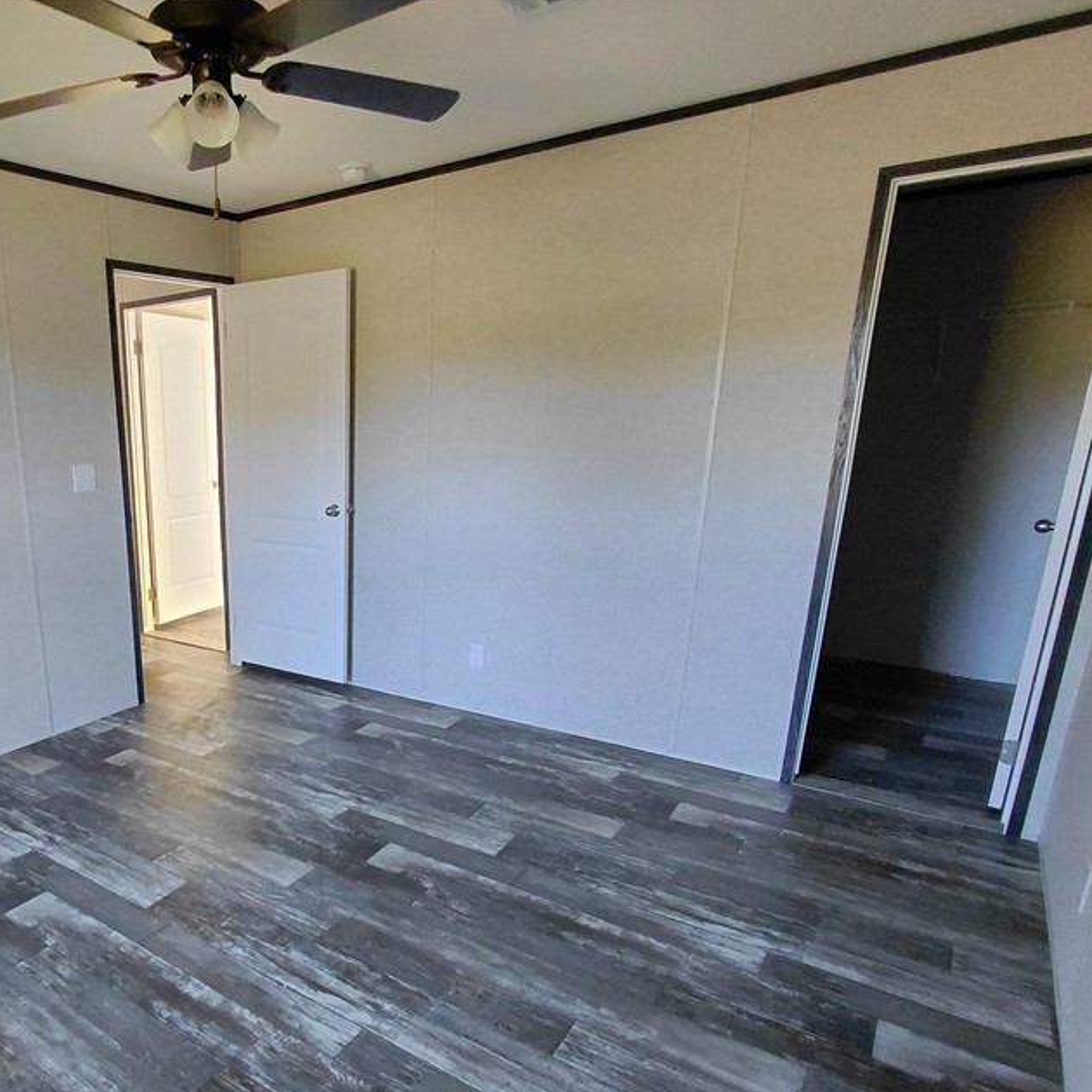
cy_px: 659
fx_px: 821
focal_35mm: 23
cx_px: 276
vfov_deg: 66.6
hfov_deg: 63.4
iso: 200
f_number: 2.2
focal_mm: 1.64
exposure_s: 1/60
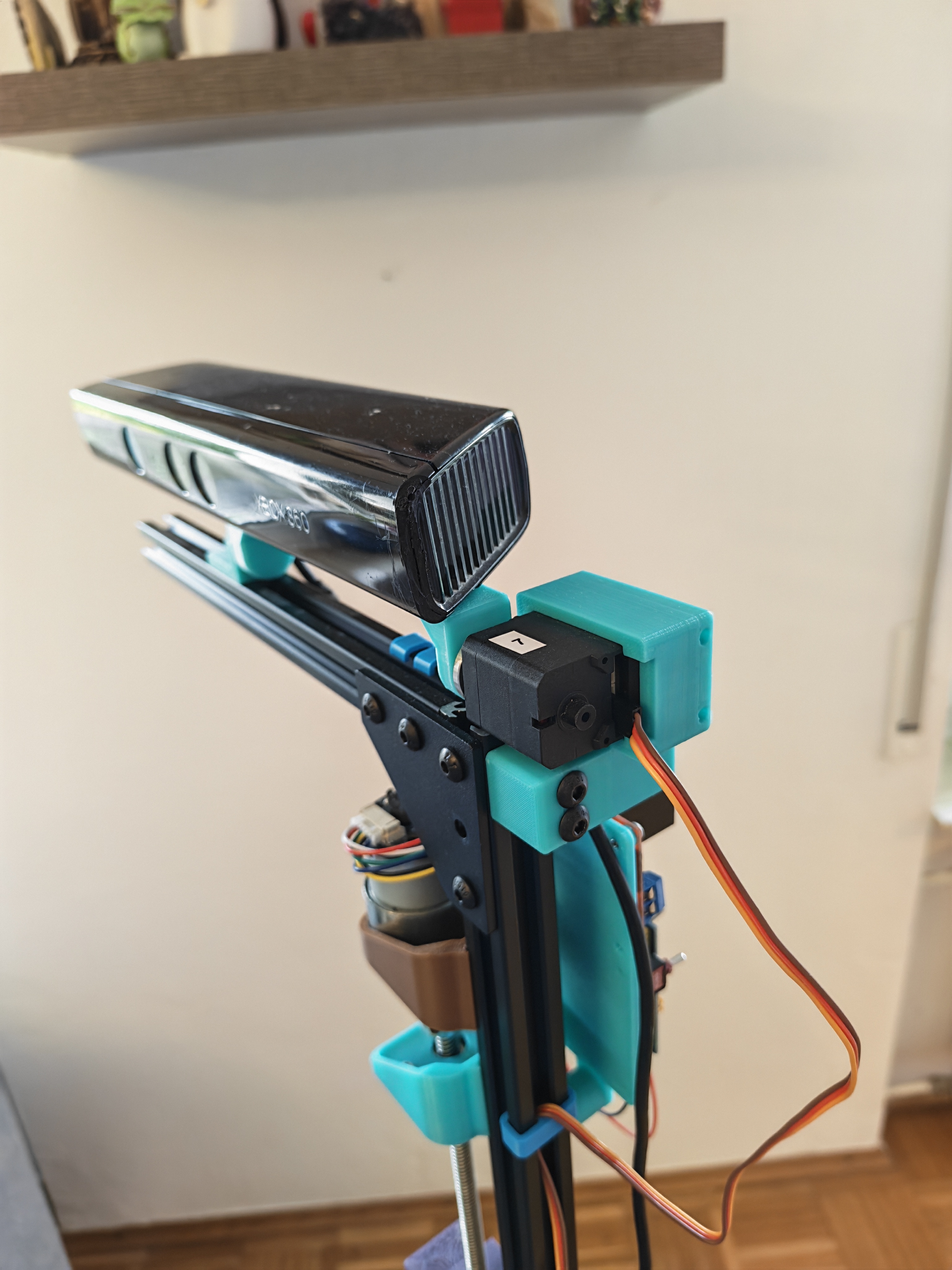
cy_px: 635
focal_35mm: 24
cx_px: 476
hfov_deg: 56.8
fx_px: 880
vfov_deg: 71.6
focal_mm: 6.12
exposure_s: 1/50
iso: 1000
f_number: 1.9
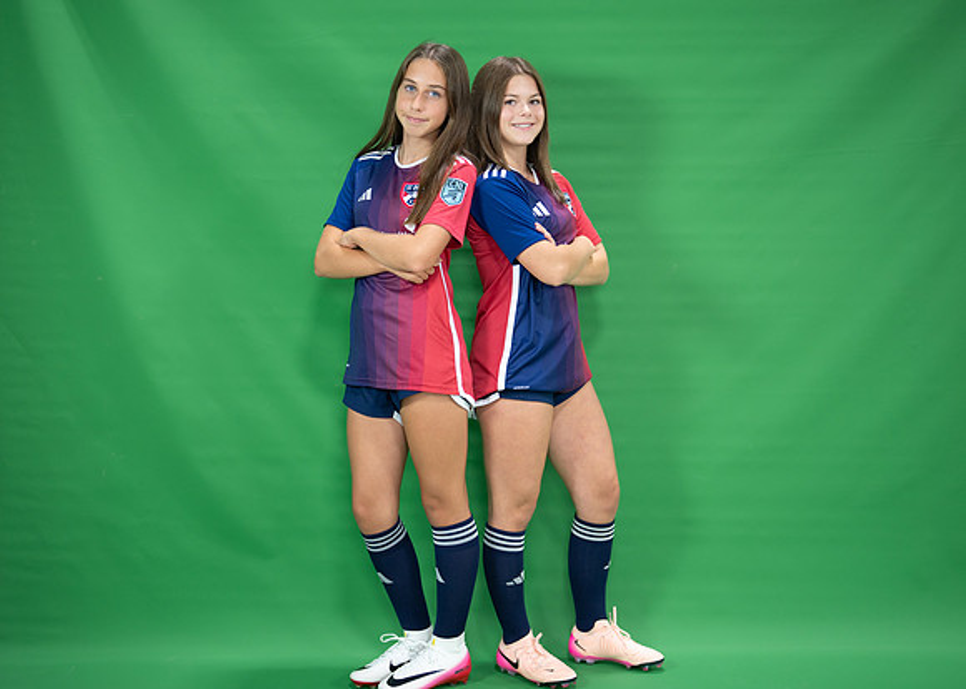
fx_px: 1558
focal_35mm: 57
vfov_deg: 25.0
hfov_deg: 34.5
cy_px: 321
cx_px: 478
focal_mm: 50
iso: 400
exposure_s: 1/500
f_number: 1.2
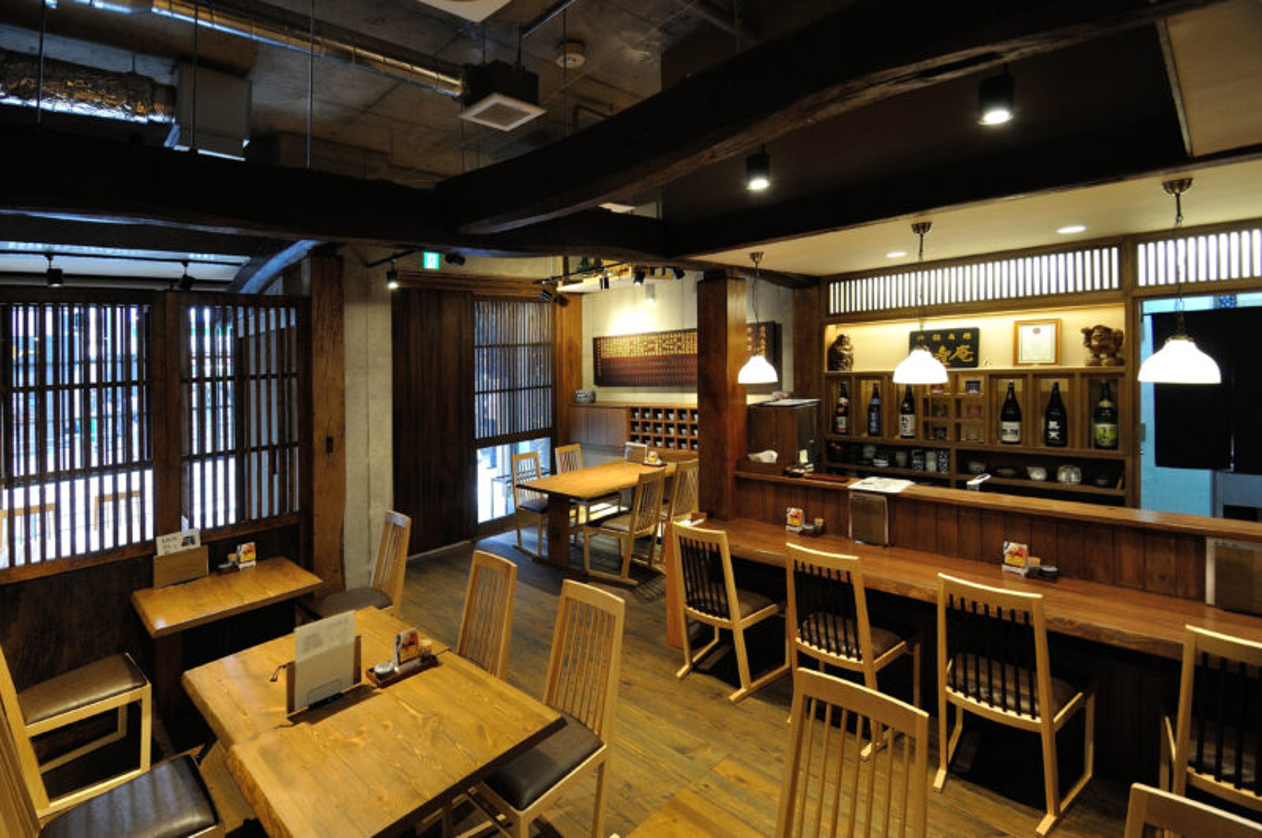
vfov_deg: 77.2
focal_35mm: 15
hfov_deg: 100.5
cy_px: 419
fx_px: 525
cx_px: 631
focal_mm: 10
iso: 640
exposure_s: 1/15
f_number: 6.3
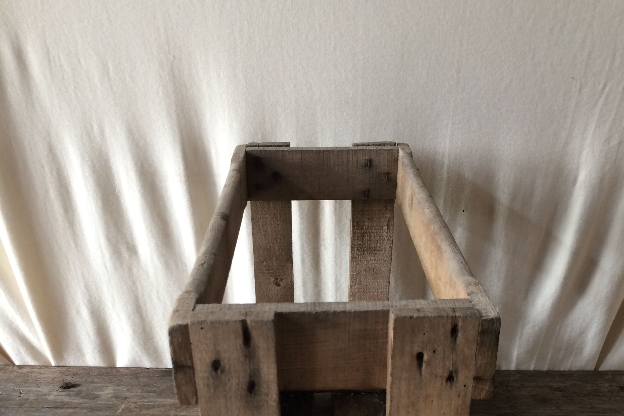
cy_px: 377
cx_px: 316
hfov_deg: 47.4
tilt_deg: -31.1
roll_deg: -1.8
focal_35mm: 41
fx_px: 711
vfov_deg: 31.1
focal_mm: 4.15
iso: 64
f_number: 2.2
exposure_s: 1/33
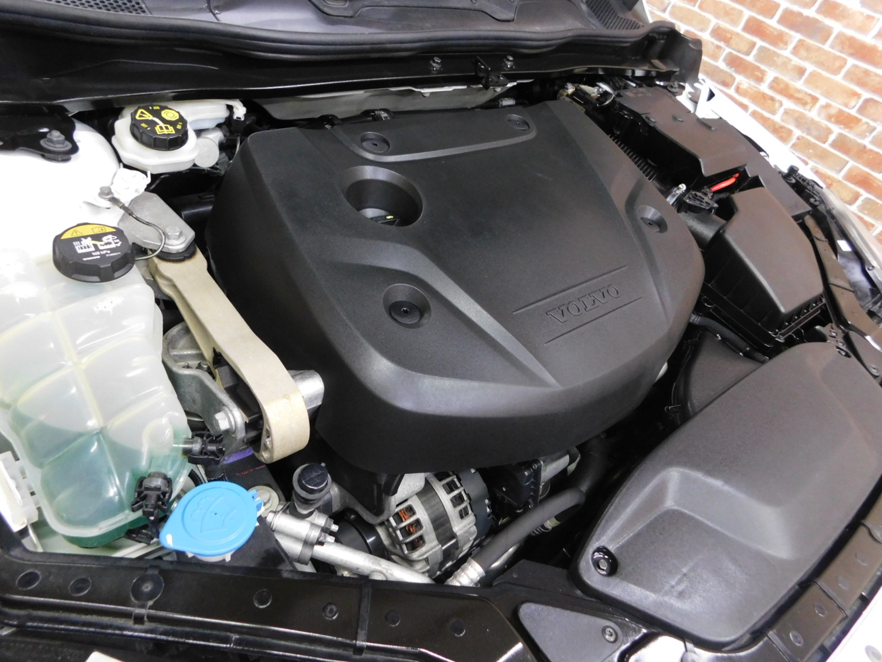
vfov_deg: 58.9
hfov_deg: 73.9
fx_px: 586
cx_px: 441
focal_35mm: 23
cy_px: 331
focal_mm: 4
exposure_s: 1/20
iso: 400
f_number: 3
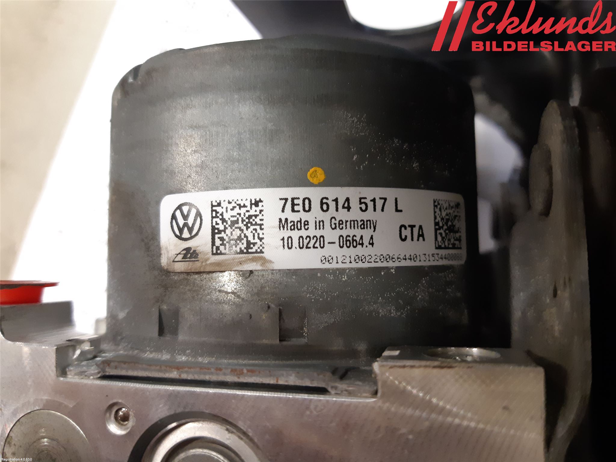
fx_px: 463
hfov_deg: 67.3
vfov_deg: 53.1
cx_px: 308
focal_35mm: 26
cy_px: 231
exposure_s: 1/50
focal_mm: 3.93
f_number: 1.7
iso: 250
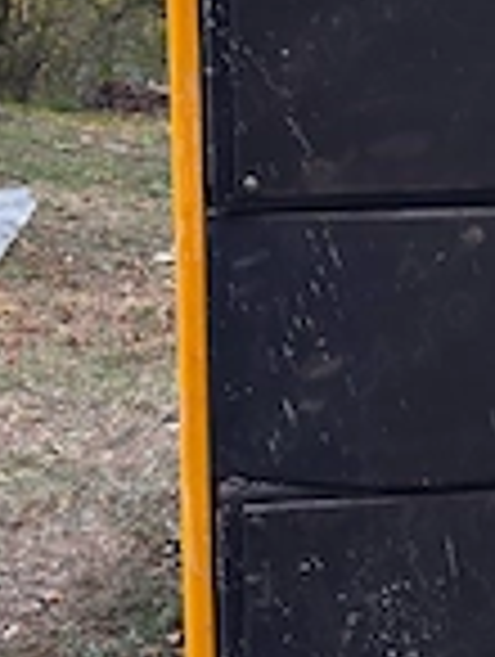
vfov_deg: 26.7
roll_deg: -2.0
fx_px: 1350
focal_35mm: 71
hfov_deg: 20.5
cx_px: 423
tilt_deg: -8.8
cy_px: 99
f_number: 1.6
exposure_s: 1/121
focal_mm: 5.96
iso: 125
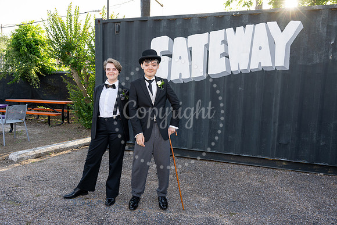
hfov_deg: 67.4
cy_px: 112
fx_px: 253
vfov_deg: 48.0
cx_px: 168
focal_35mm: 27
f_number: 5.6
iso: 320
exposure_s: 1/200
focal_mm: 27
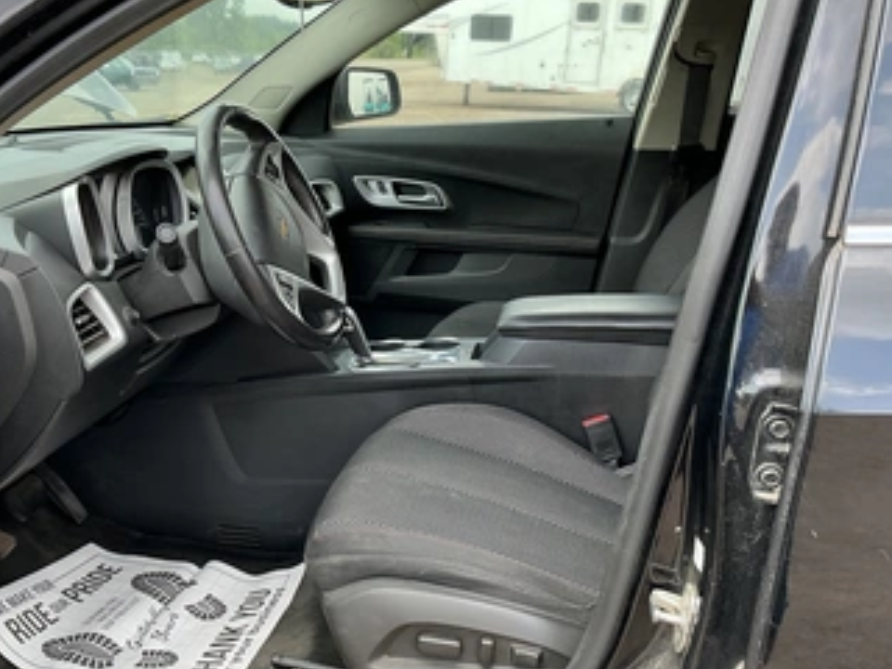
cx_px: 348
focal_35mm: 35
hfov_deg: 52.2
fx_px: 902
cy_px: 365
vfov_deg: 40.7
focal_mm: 3
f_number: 1.8
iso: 20
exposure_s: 1/127
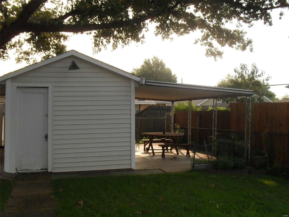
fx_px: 292
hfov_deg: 52.6
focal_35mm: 35
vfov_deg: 40.7
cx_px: 144
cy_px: 108
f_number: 8.4
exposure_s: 1/250
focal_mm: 6.3
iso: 200
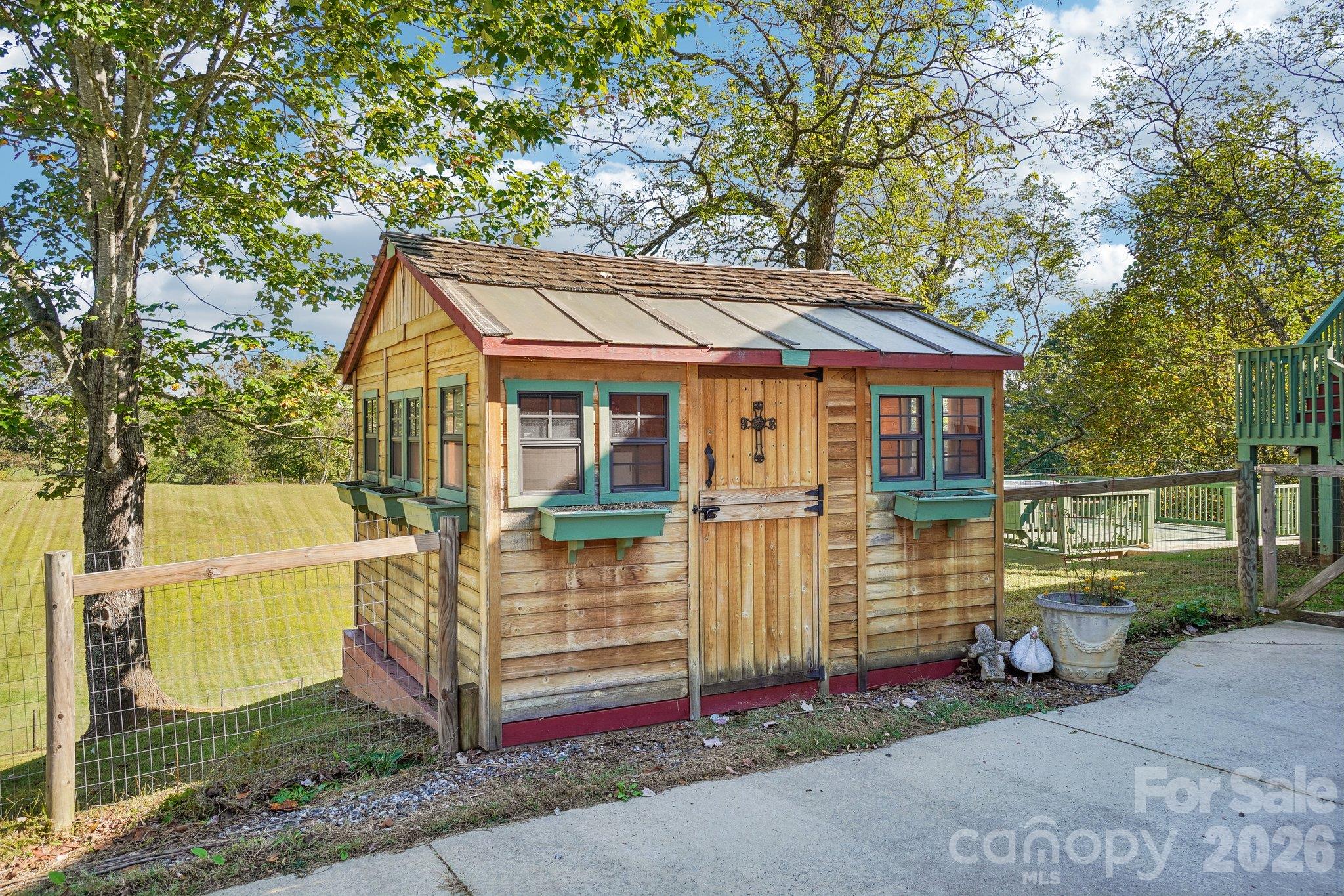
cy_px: 448
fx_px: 1008
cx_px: 672
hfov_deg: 67.4
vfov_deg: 47.9
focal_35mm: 27
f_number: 8
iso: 100
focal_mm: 18
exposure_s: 1/60
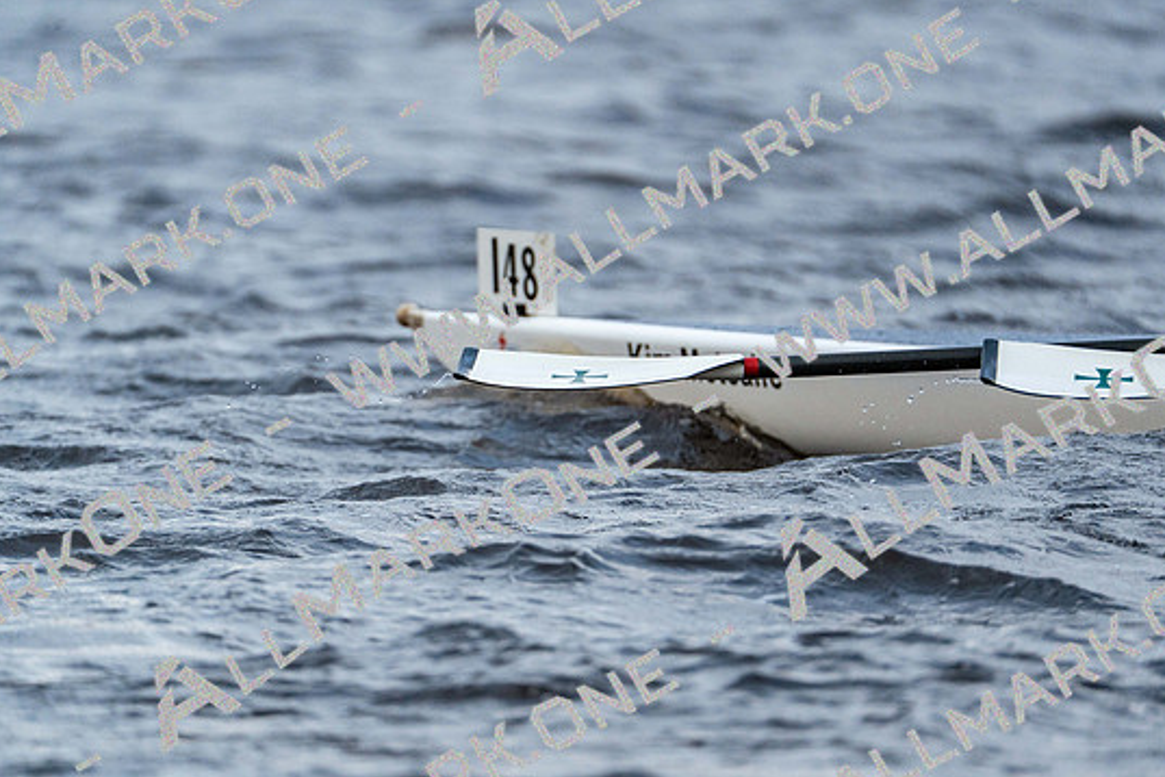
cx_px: 594
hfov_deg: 3.2
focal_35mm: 648
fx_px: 20968
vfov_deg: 2.1
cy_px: 416
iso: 2500
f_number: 6.3
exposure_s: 1/1600
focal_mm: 600
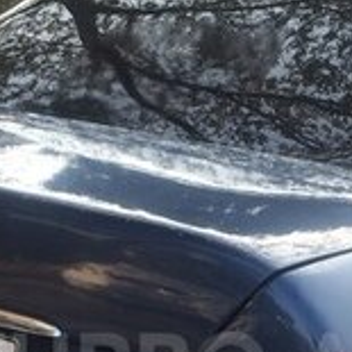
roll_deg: -6.4
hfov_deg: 16.0
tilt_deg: -17.3
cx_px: 186
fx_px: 1254
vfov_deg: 15.6
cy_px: 367
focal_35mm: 109
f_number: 2.2
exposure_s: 1/348
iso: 32
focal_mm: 4.15
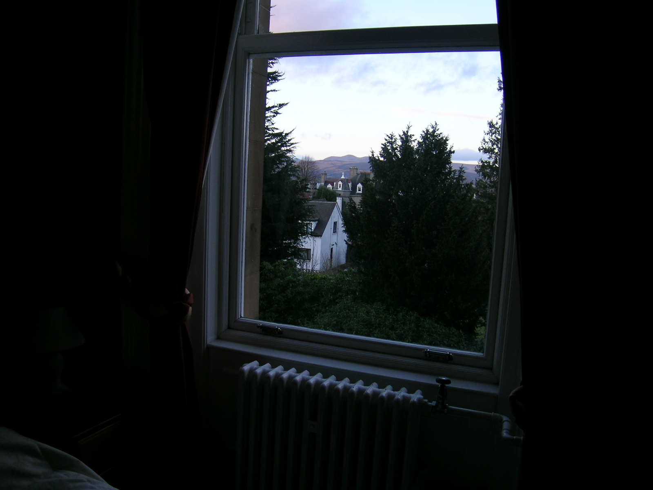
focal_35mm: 28
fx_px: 528
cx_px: 326
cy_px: 245
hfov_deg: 63.4
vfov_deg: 49.7
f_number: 2.8
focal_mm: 5.8
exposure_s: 1/48.4
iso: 50
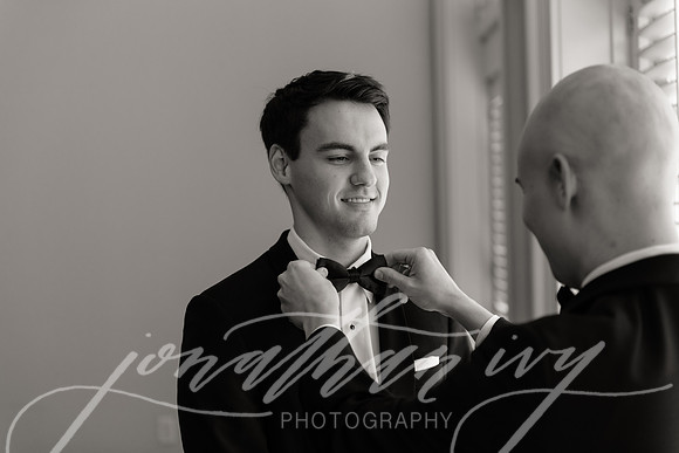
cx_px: 340
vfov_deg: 21.9
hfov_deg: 32.4
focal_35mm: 62
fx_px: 1170
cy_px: 226
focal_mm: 62
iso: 400
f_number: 2.8
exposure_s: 1/800
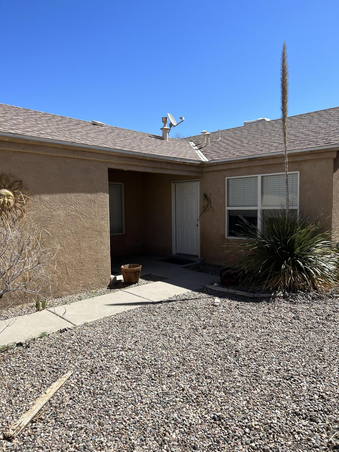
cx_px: 170
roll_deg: +1.4
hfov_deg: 53.1
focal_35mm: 26
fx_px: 339
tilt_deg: -2.3
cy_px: 226
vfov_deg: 67.3
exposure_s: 1/3831
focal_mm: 5.7
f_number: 1.5
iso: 50
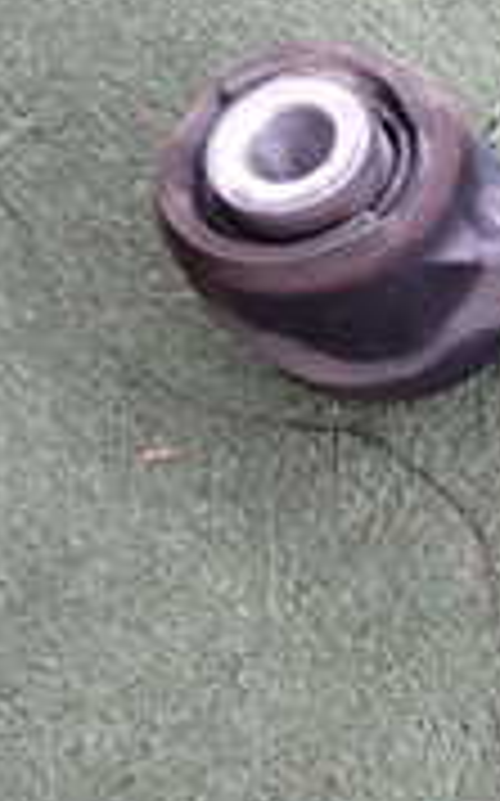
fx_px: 2337
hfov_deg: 10.3
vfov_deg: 19.4
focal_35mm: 107
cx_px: 1270
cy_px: 297
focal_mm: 5.4
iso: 200
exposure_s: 1/125
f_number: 2.3
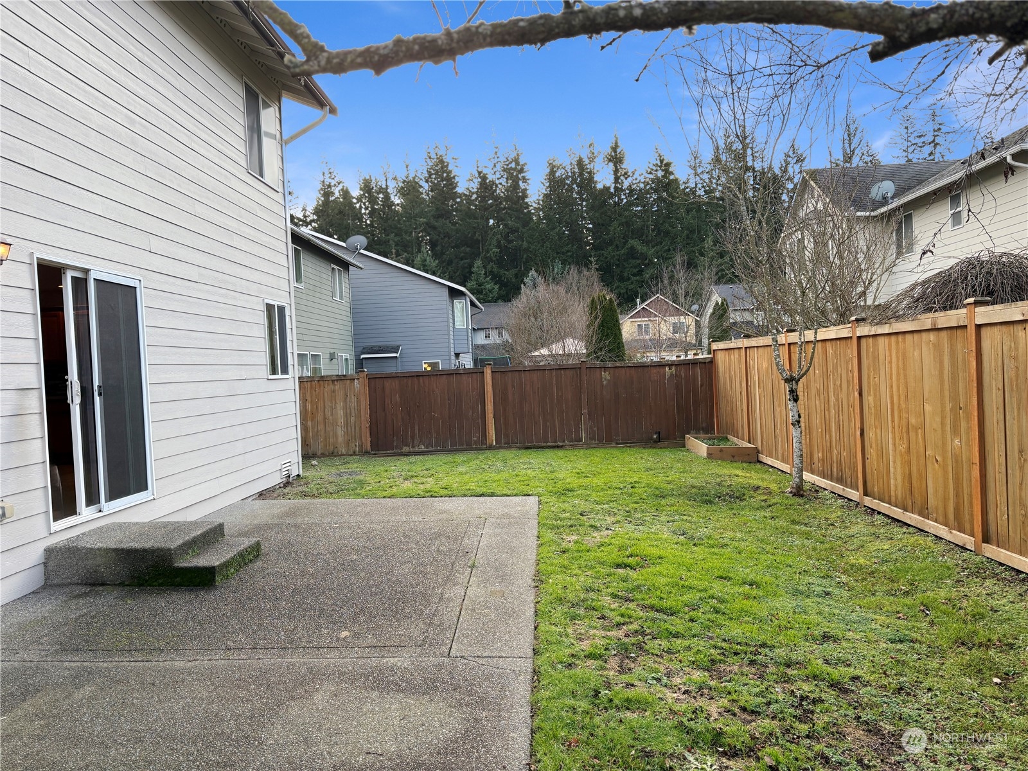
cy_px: 386
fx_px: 772
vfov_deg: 53.1
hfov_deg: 67.3
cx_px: 514
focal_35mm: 26
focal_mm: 5.96
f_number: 1.6
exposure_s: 1/472
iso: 50
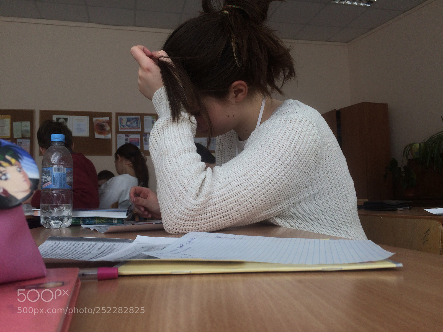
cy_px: 166
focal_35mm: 29
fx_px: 371
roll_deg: +0.3
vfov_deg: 48.2
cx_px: 222
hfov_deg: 61.7
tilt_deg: +5.2
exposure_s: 1/348
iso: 32
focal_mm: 4.15
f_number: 2.2
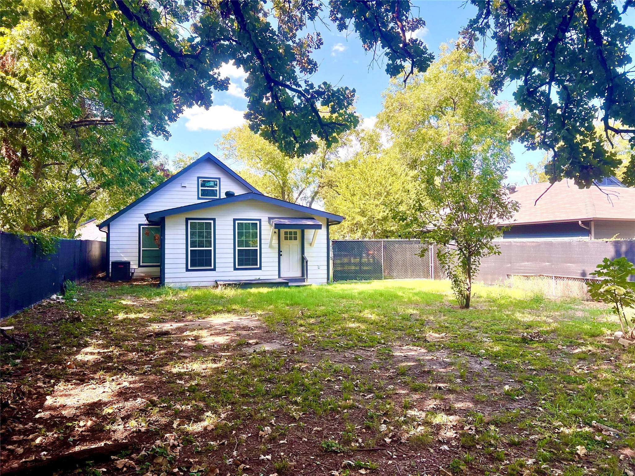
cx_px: 318
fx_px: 477
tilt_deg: +0.6
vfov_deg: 53.1
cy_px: 238
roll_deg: +0.6
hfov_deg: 67.3
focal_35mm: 26
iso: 50
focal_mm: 5.7
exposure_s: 1/714
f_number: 1.5
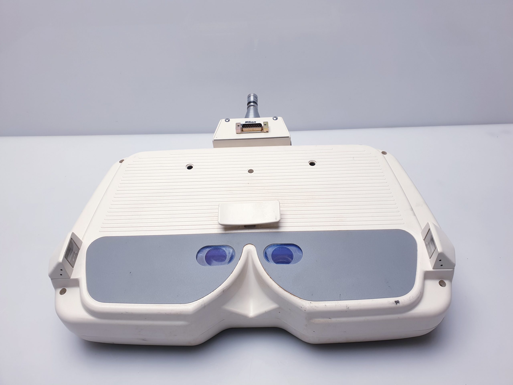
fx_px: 385
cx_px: 256
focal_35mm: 26
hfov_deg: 67.3
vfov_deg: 53.1
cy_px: 192
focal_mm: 4.3
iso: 50
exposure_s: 1/100
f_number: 2.4
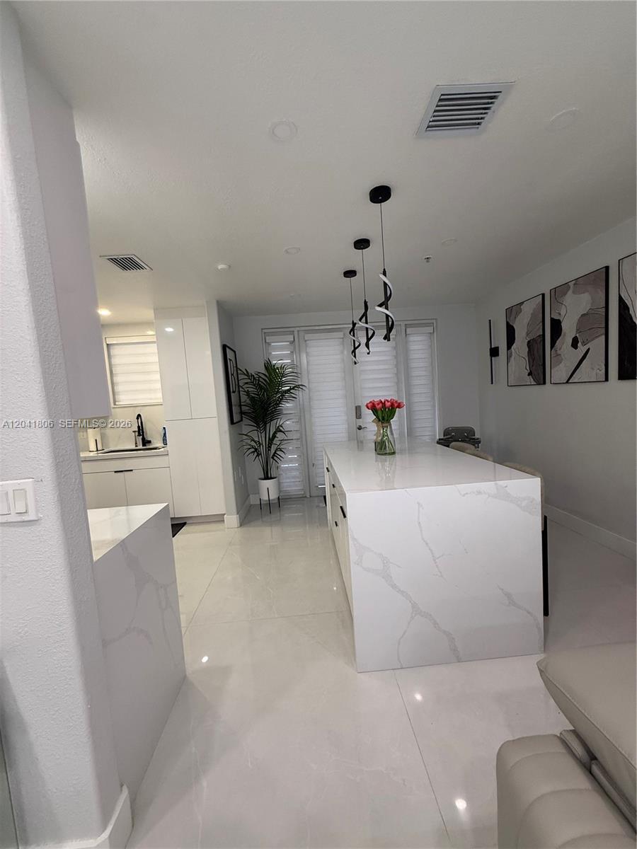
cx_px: 318
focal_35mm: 14
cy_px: 424
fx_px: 344
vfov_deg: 102.1
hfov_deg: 85.7
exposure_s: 1/120
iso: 320
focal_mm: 2.22
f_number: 2.2
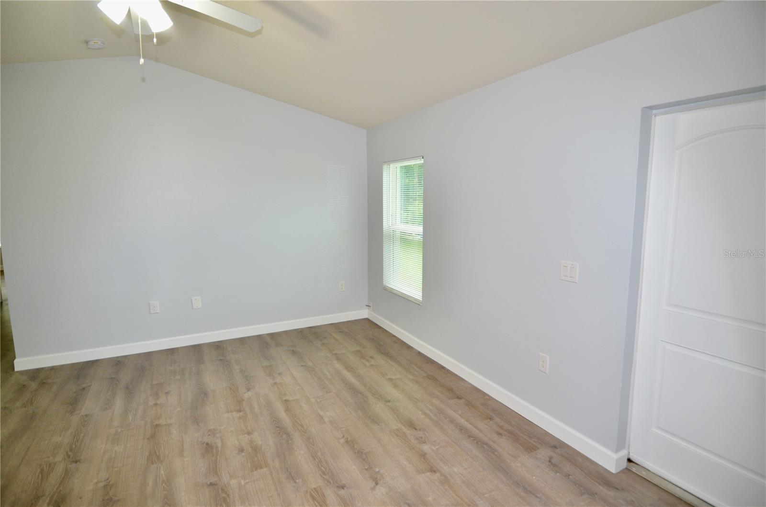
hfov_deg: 90.1
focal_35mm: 18
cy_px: 254
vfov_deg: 67.1
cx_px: 383
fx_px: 382
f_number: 4
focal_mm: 12
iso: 560
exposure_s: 1/60
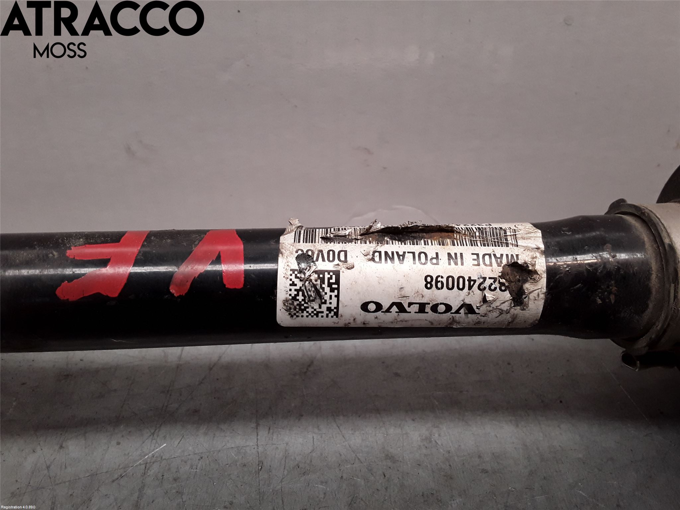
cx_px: 340
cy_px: 255
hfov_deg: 63.4
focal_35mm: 28
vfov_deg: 49.7
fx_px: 550
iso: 64
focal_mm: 2.91
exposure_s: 1/100
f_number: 1.9
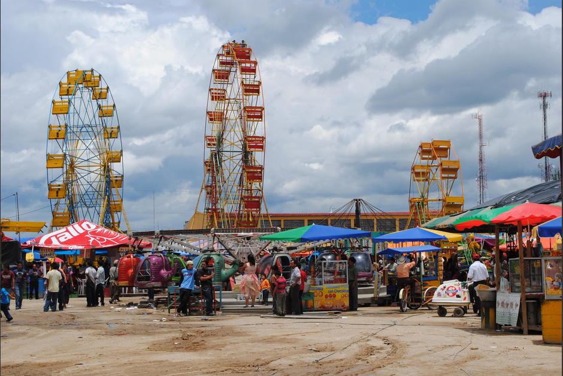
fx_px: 985
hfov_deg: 31.9
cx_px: 282
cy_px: 188
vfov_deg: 21.6
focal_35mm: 63
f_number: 10
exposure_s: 1/400
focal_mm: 42
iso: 100
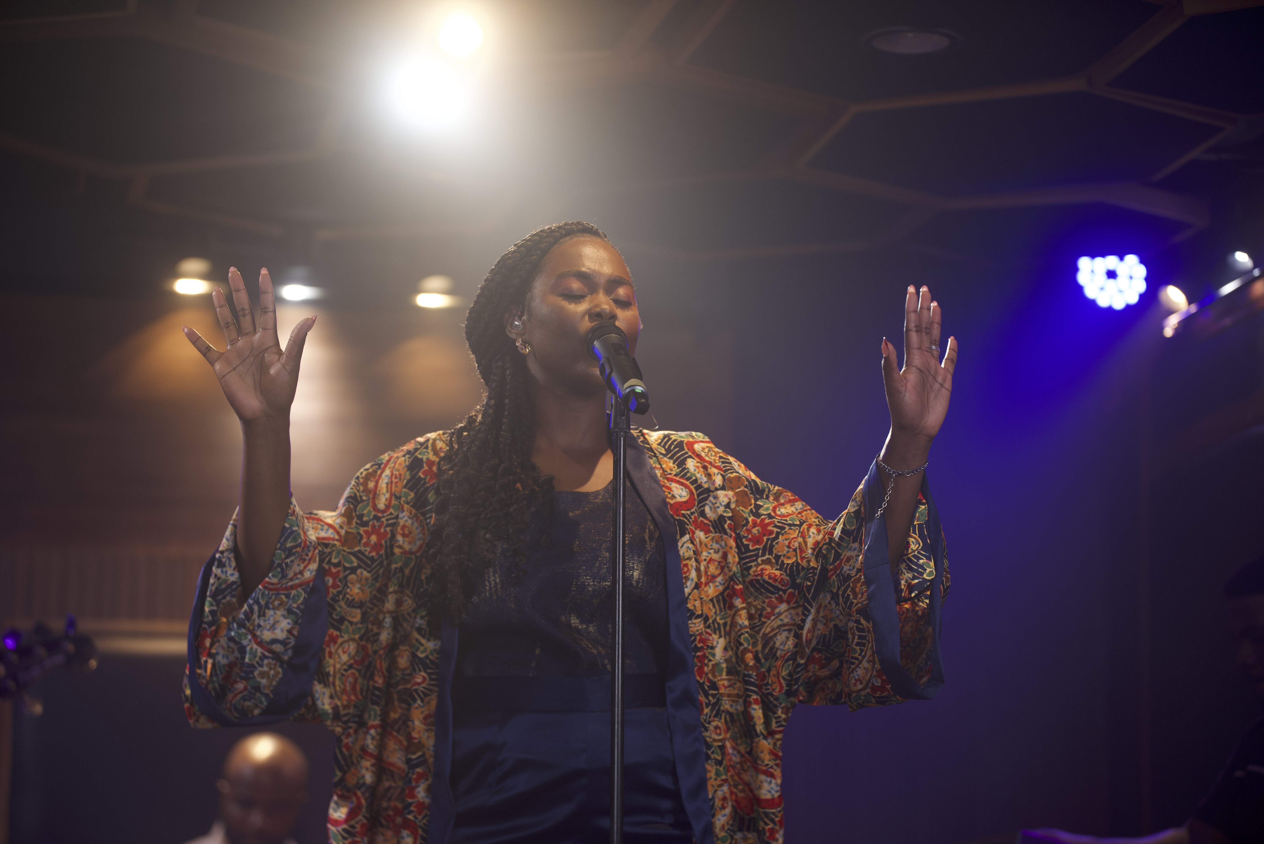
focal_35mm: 90
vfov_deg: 15.2
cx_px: 632
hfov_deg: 22.6
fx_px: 3161
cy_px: 422
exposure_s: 1/250
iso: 500
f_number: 2.8
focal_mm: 90
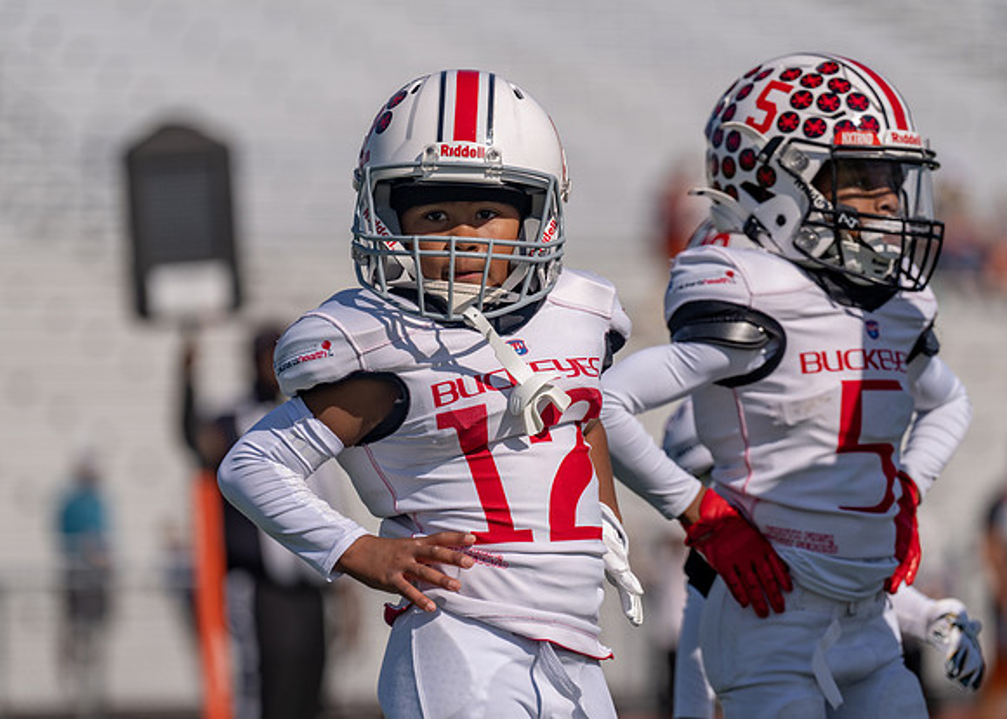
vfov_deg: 5.6
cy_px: 360
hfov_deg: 7.9
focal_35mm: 255
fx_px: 7287
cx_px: 504
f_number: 4
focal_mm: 235
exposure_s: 1/3200
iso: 160
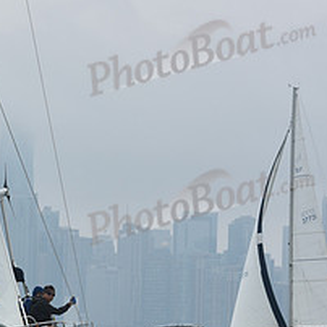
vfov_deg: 6.2
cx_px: 5
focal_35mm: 283
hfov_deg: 6.2
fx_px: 3025
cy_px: 310
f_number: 8
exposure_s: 1/1000
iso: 250
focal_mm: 116
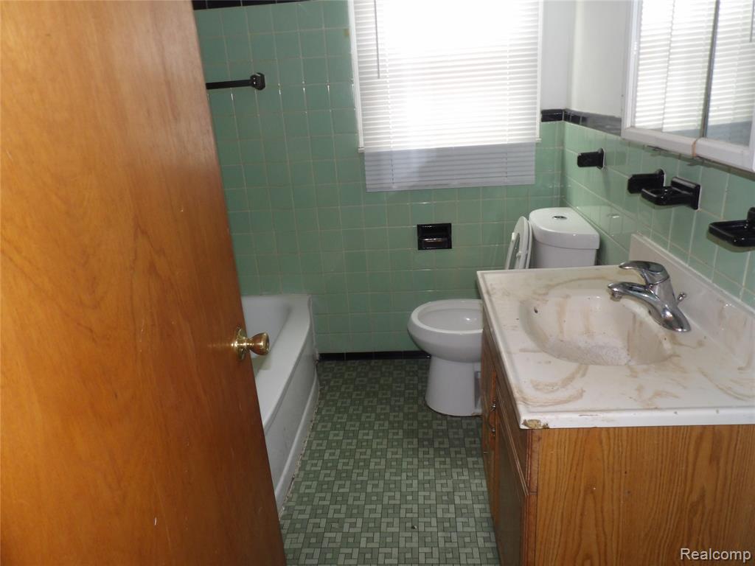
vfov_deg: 56.8
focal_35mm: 24
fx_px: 523
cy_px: 283
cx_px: 378
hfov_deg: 71.6
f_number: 3.2
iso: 200
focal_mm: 4.3
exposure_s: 1/33
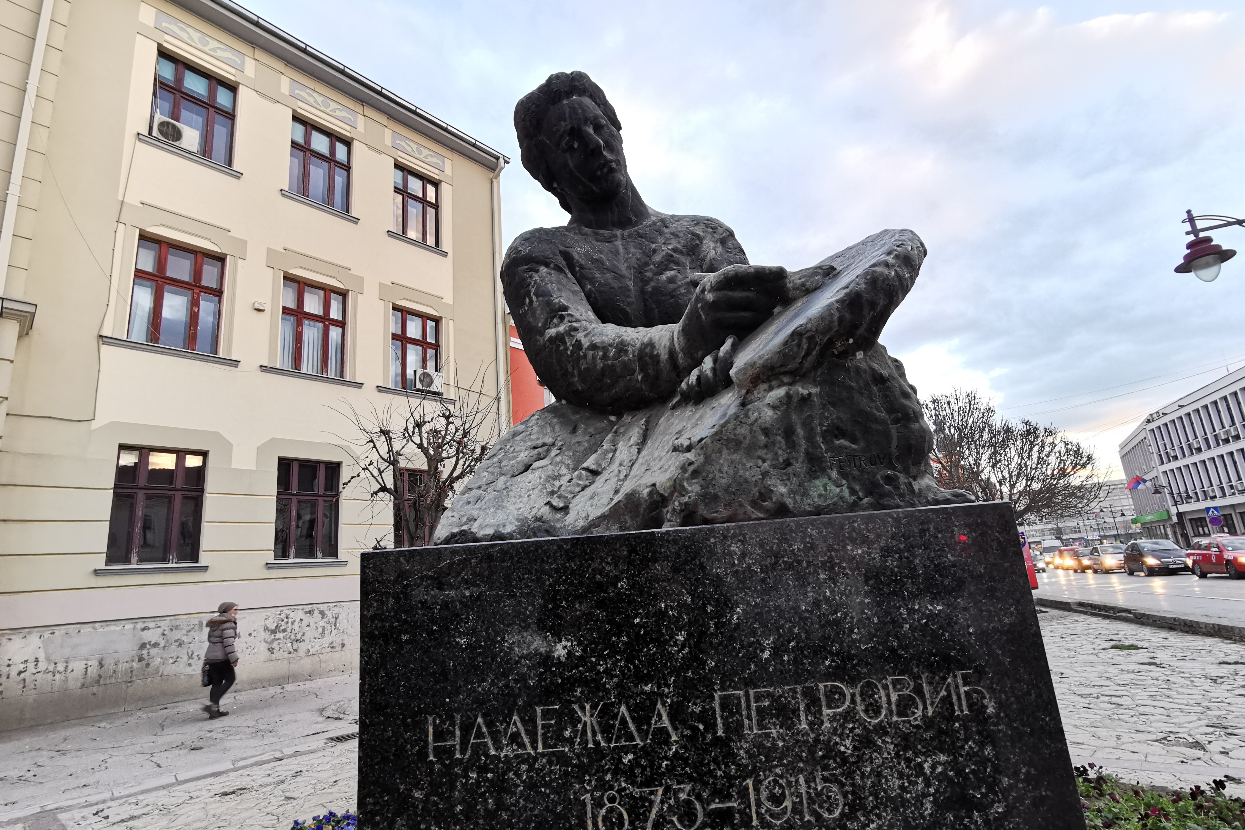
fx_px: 622
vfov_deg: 67.3
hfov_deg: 90.0
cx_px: 619
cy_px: 443
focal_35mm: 18
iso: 250
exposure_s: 1/50
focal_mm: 2.26
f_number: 2.2
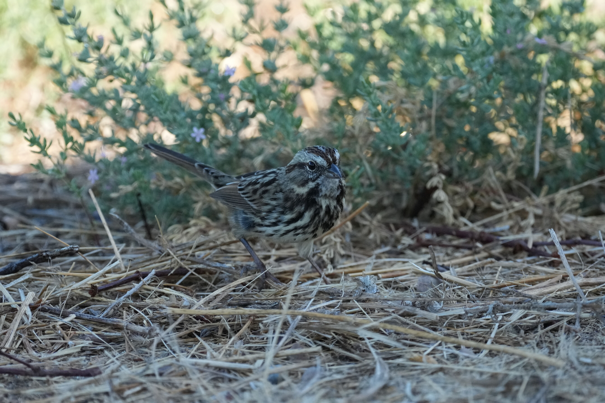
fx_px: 14116
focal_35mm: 840
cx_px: 302
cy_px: 202
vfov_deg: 1.6
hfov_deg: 2.5
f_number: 6.3
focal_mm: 560
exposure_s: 1/2000
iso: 3200
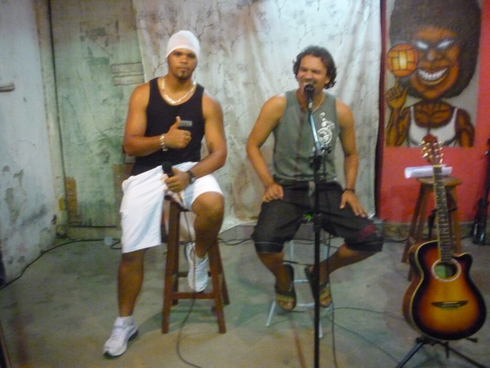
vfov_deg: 44.2
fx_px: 453
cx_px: 245
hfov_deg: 56.8
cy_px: 184
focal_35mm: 32
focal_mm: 5.2
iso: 800
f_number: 3.3
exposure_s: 1/15
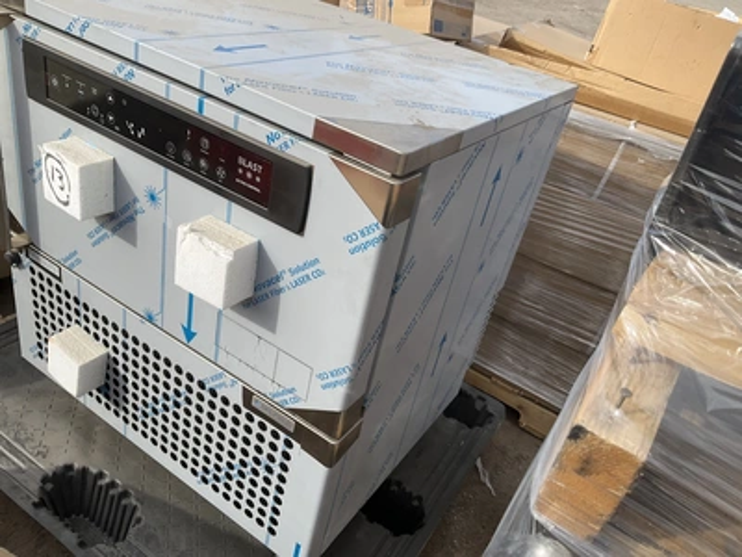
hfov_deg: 61.7
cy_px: 278
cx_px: 371
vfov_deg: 48.2
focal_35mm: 29
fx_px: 622
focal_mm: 3
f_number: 1.8
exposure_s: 1/944
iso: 25
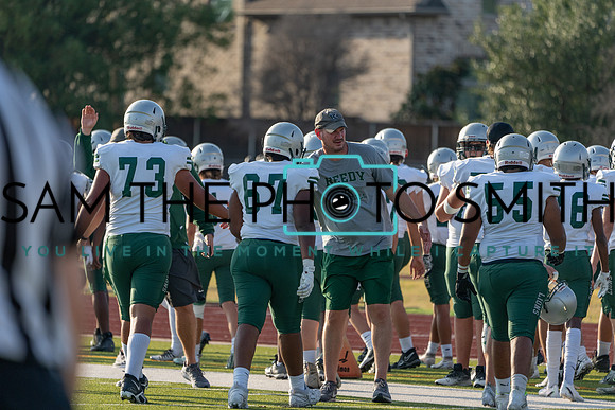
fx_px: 6835
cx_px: 308
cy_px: 205
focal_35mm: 400
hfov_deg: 5.2
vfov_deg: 3.4
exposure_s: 1/1250
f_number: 5.6
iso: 500
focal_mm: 400
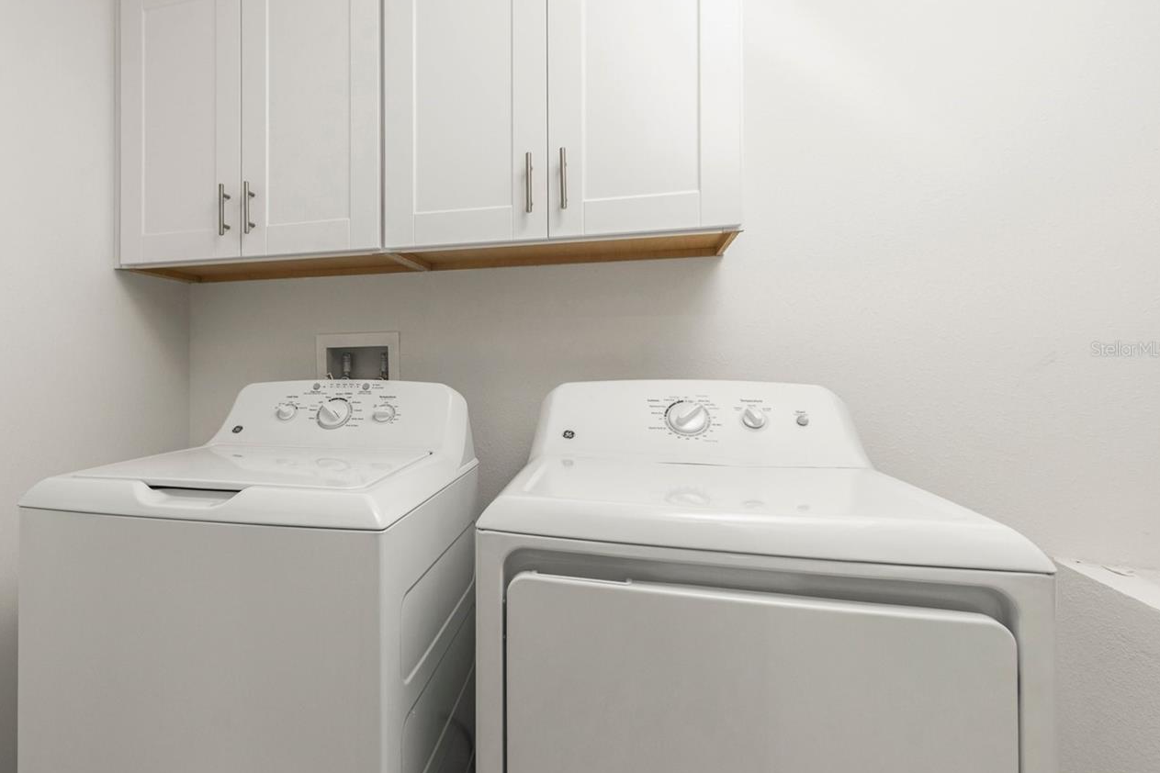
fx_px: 612
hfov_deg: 85.3
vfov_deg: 64.4
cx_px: 438
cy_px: 349
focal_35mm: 19
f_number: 7.1
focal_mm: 10
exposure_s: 1/60
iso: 800
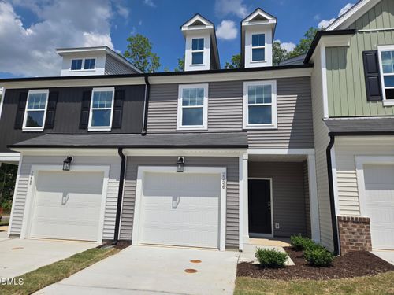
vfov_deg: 58.9
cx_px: 197
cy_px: 148
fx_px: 262
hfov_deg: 73.9
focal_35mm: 23
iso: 25
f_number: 1.8
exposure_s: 1/3598
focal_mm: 5.4
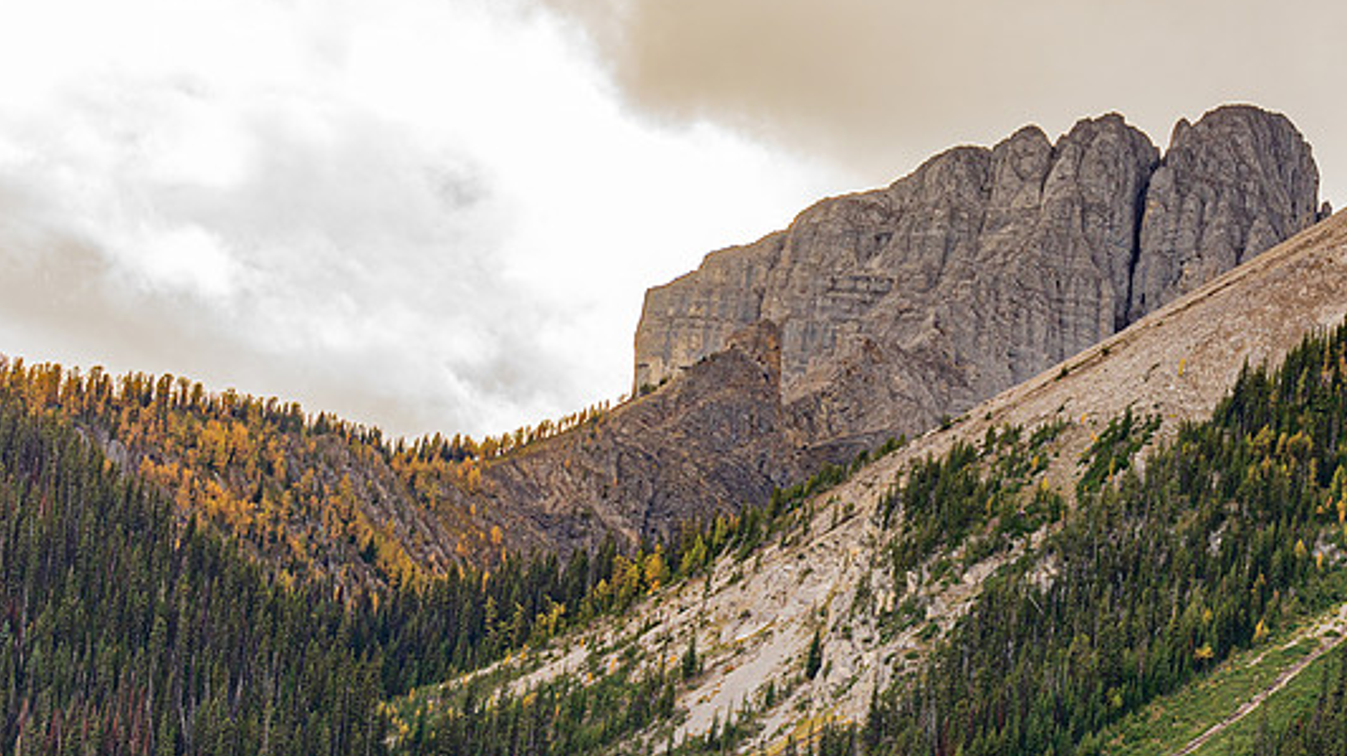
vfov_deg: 7.8
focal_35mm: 156
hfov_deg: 13.8
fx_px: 5568
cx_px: 830
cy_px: 185
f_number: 10
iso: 200
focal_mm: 70
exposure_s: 1/200
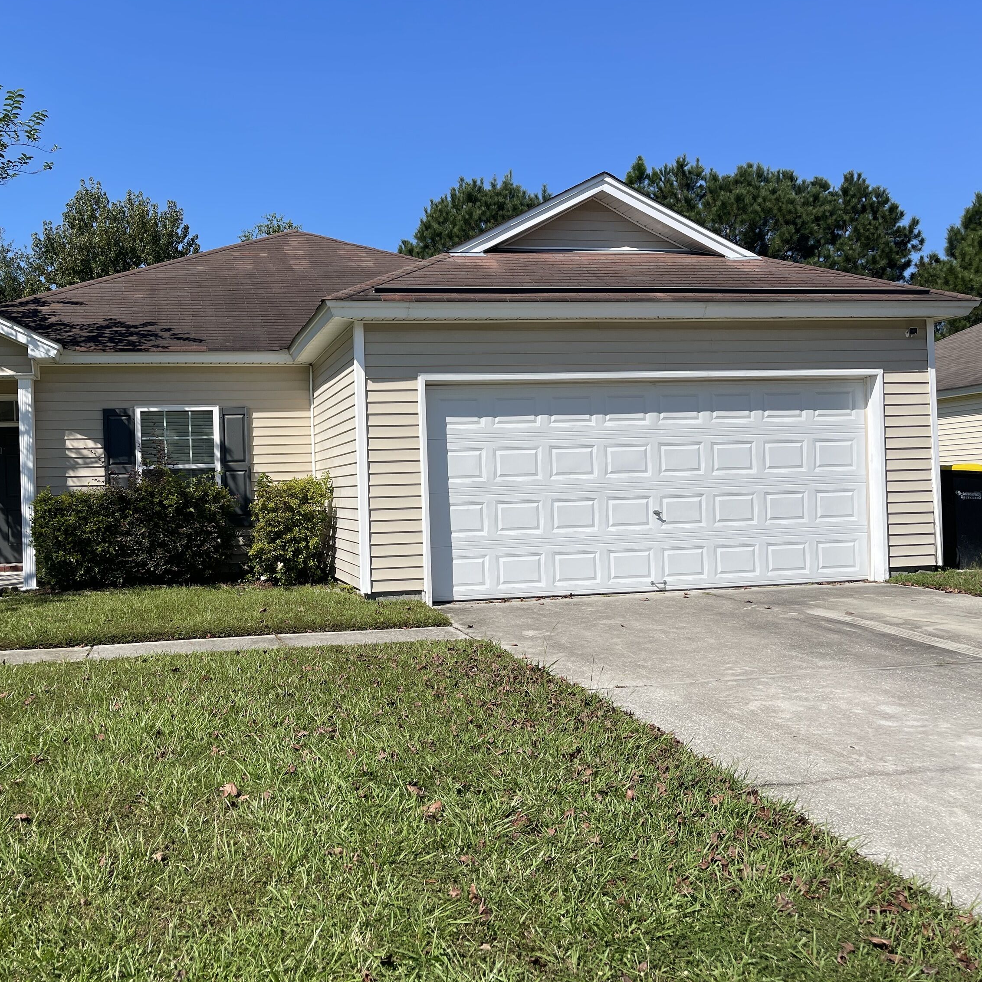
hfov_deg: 53.5
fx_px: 963
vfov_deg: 54.0
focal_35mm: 30
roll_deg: +1.3
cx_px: 371
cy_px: 487
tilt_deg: +0.8
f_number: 1.6
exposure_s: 1/4525
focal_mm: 5.1
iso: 32
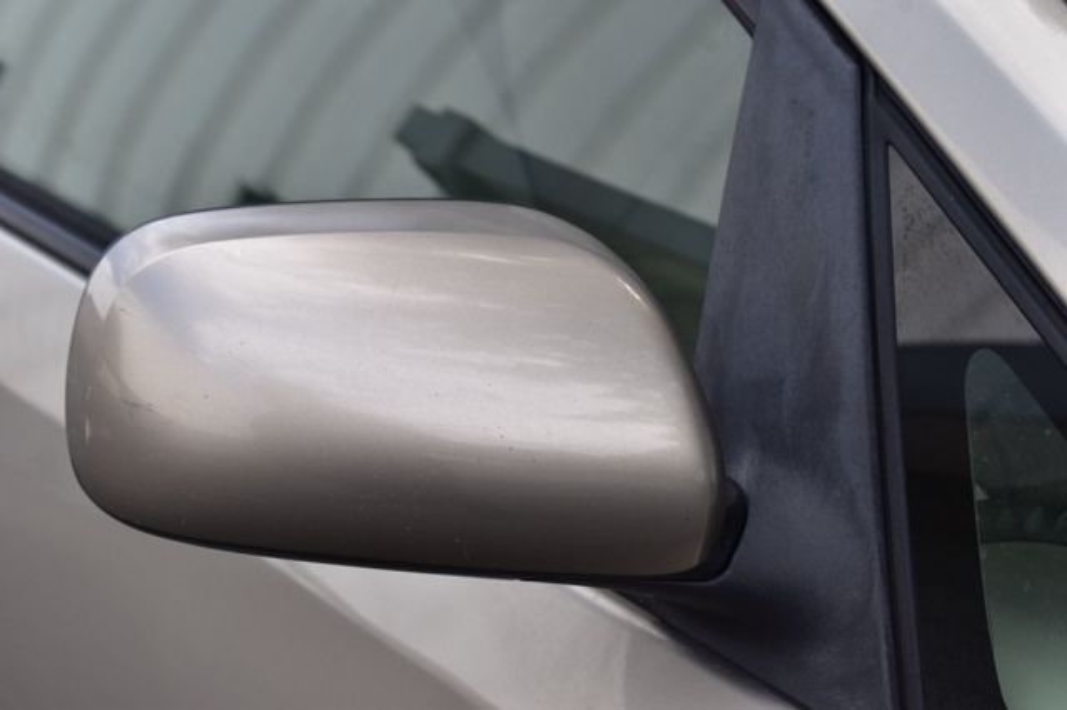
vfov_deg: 16.5
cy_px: 355
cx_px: 534
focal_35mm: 82
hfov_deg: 24.6
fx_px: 2444
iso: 400
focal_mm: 55
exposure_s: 1/250
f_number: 10
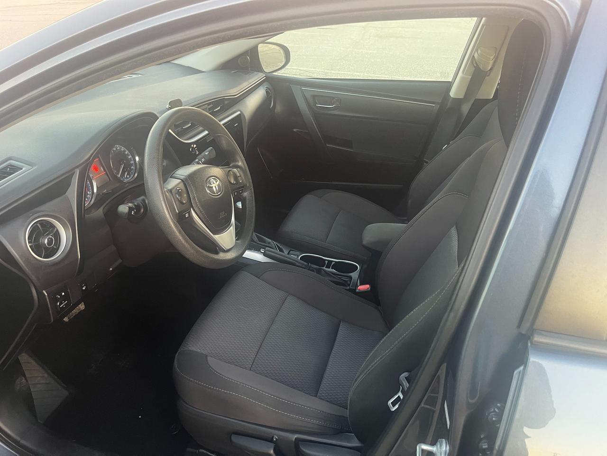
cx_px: 304
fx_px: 456
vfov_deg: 53.1
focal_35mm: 26
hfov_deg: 67.3
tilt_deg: -29.8
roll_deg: -0.8
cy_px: 228
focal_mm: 5.1
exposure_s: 1/60
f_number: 1.6
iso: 400
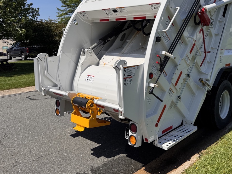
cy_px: 67
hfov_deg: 54.2
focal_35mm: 33
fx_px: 221
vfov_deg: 42.7
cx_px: 155
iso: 80
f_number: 1.78
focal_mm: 6.76
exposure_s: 1/5348
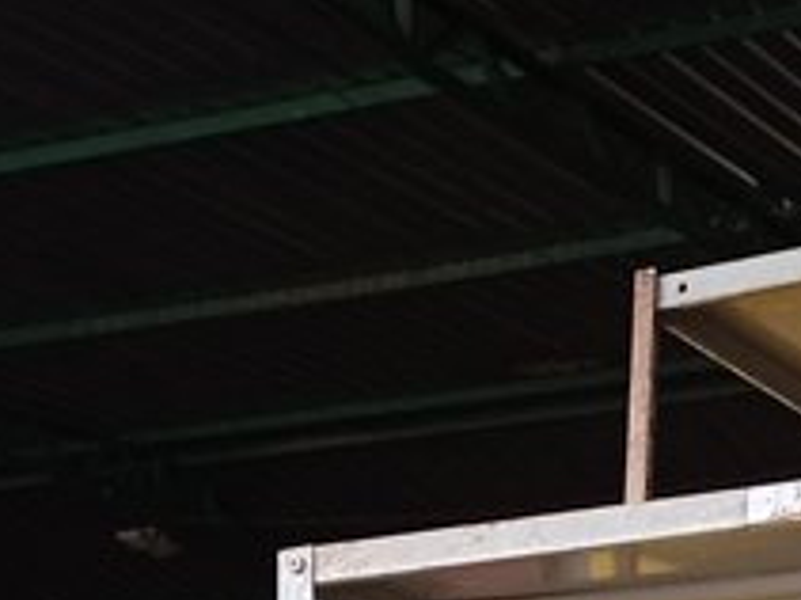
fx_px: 3145
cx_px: 828
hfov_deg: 14.3
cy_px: 1348
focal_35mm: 136
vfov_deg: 9.8
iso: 102
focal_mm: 4.7
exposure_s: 1/120
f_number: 1.79
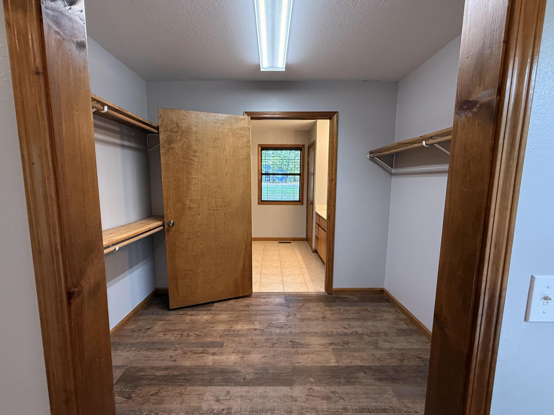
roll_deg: -0.4
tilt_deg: -5.8
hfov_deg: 98.2
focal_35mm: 15
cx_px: 274
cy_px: 210
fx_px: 240
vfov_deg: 81.7
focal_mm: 2.22
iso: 400
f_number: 2.2
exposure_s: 1/120
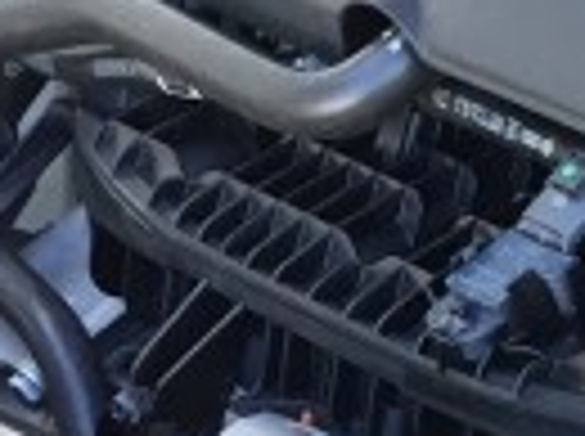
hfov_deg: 12.4
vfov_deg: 10.1
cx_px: 1120
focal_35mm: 143
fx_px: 2412
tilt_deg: -41.8
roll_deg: -0.8
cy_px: 557
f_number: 2.2
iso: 40
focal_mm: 4.15
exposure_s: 1/33
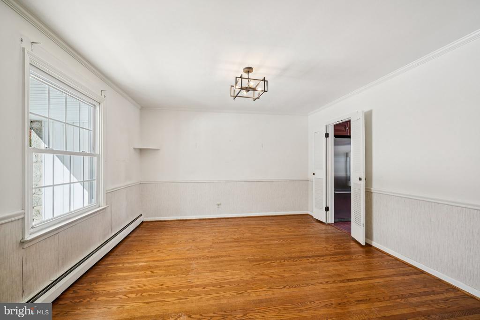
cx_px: 240
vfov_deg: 81.2
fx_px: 187
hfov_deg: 104.2
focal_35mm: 14
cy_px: 160
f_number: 8
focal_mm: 14
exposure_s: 1/30
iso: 200
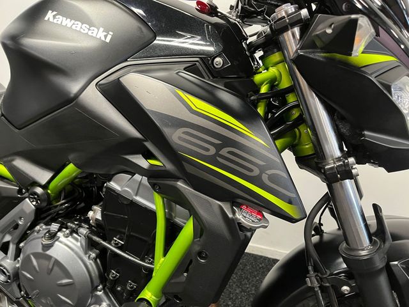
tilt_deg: -21.4
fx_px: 307
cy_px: 154
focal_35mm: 26
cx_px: 204
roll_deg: -0.2
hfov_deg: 67.3
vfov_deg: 53.1
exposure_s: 1/50
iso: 400
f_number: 1.6
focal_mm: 5.1
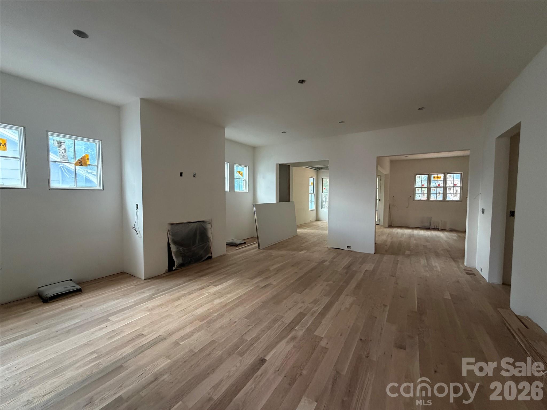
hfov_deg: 102.1
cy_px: 205
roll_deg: -0.1
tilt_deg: -2.8
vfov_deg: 85.7
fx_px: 221
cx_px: 274
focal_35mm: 14
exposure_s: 1/60
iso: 400
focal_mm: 2.22
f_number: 2.2
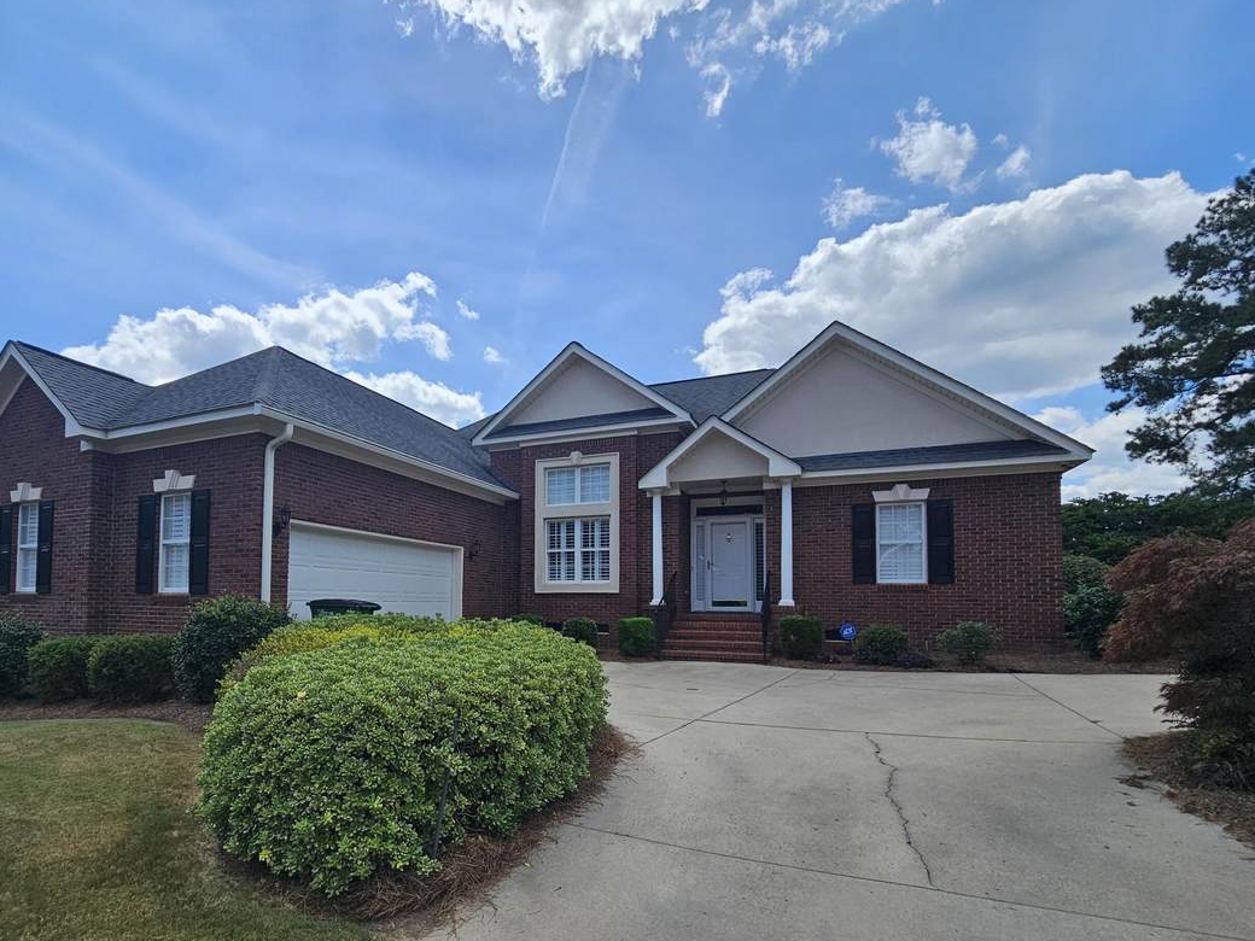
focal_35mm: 16
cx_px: 503
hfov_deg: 93.3
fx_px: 580
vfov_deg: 77.1
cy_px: 573
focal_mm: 2.2
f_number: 2.2
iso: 50
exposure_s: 1/2391
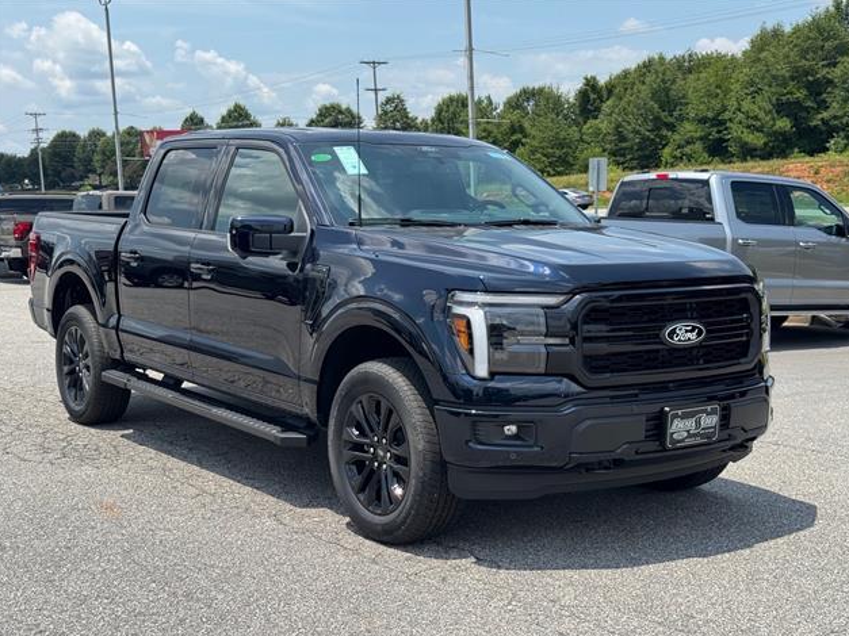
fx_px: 1202
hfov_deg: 38.9
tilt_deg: -2.6
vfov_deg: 29.7
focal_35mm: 49
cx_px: 425
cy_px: 321
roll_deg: +3.1
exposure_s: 1/3425
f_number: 1.78
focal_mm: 6.76
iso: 64
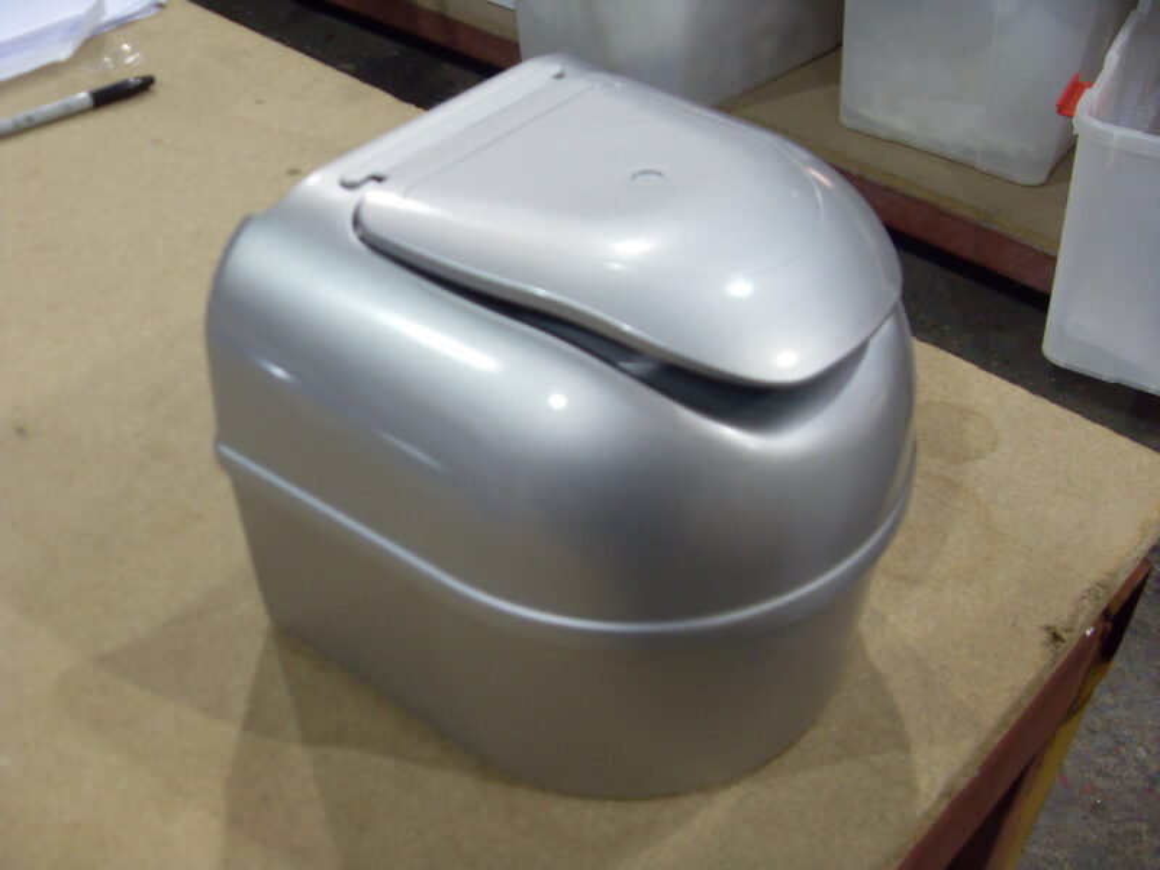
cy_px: 435
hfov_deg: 52.6
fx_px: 1173
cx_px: 580
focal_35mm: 35
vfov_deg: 40.7
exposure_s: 1/45
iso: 200
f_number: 2.8
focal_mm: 6.3
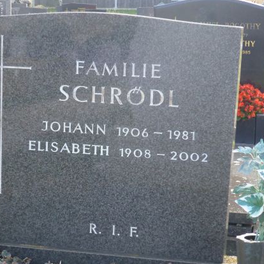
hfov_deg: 17.5
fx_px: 854
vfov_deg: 17.6
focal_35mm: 99
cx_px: 98
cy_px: 139
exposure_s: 1/160
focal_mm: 10.3
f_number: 4.7
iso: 200
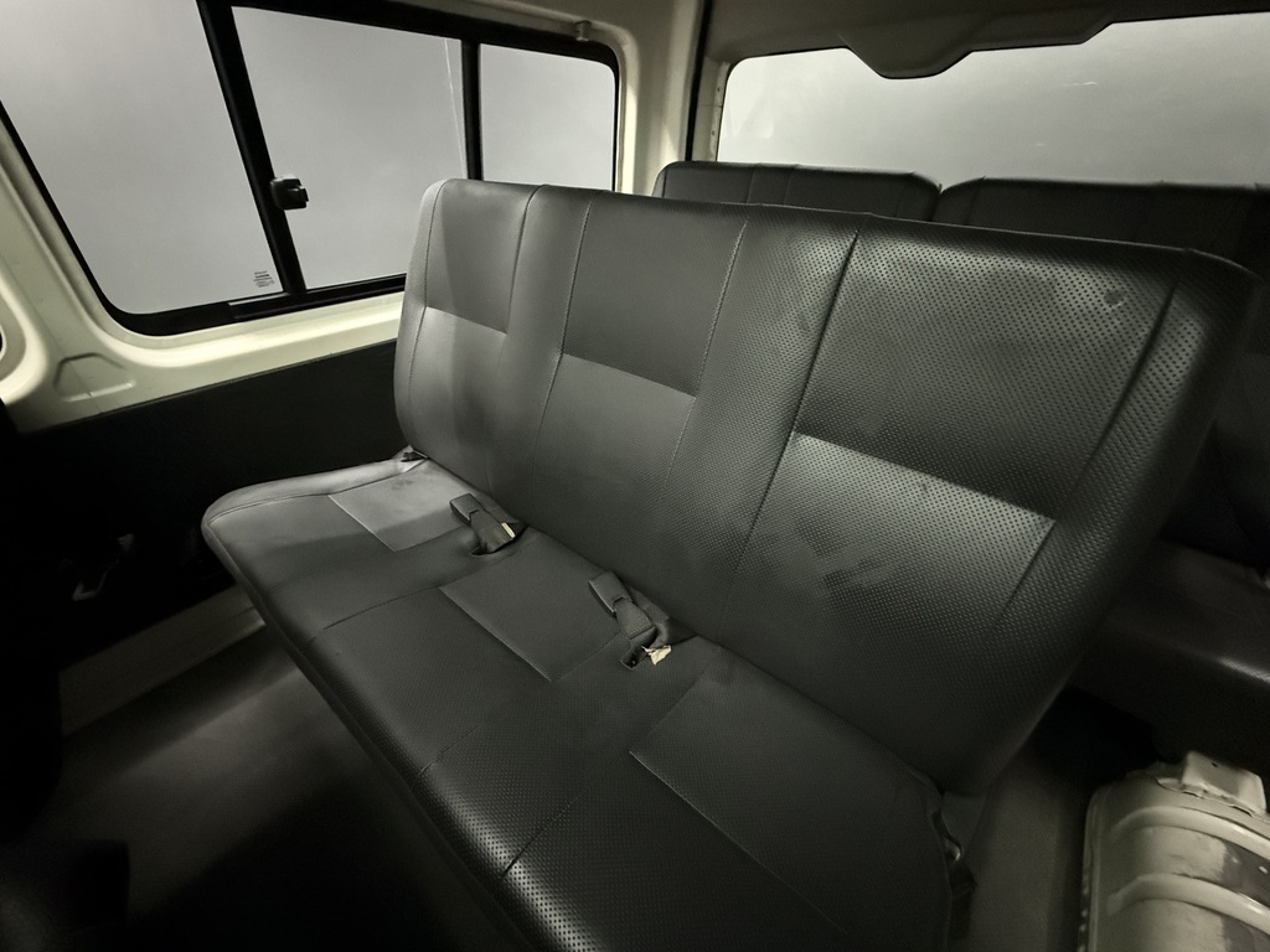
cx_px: 635
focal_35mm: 14
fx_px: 514
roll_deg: -1.3
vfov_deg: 85.7
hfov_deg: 102.1
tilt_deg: -32.8
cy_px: 476
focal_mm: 2.22
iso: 2500
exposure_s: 1/25
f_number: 2.2
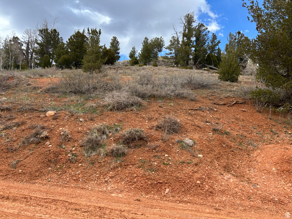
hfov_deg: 67.3
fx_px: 219
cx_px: 146
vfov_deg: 53.1
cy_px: 110
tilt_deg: +5.7
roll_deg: +0.7
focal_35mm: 26
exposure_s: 1/1377
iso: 50
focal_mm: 5.7
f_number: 1.5
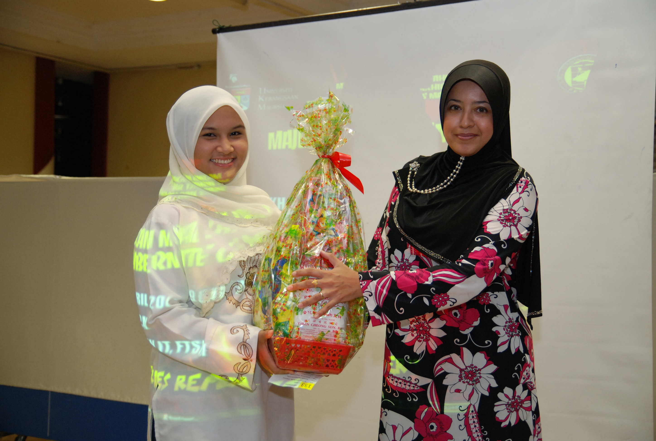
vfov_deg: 28.2
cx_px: 328
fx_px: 876
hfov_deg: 41.0
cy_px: 220
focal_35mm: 48
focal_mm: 32
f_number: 2.8
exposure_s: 1/60
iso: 500
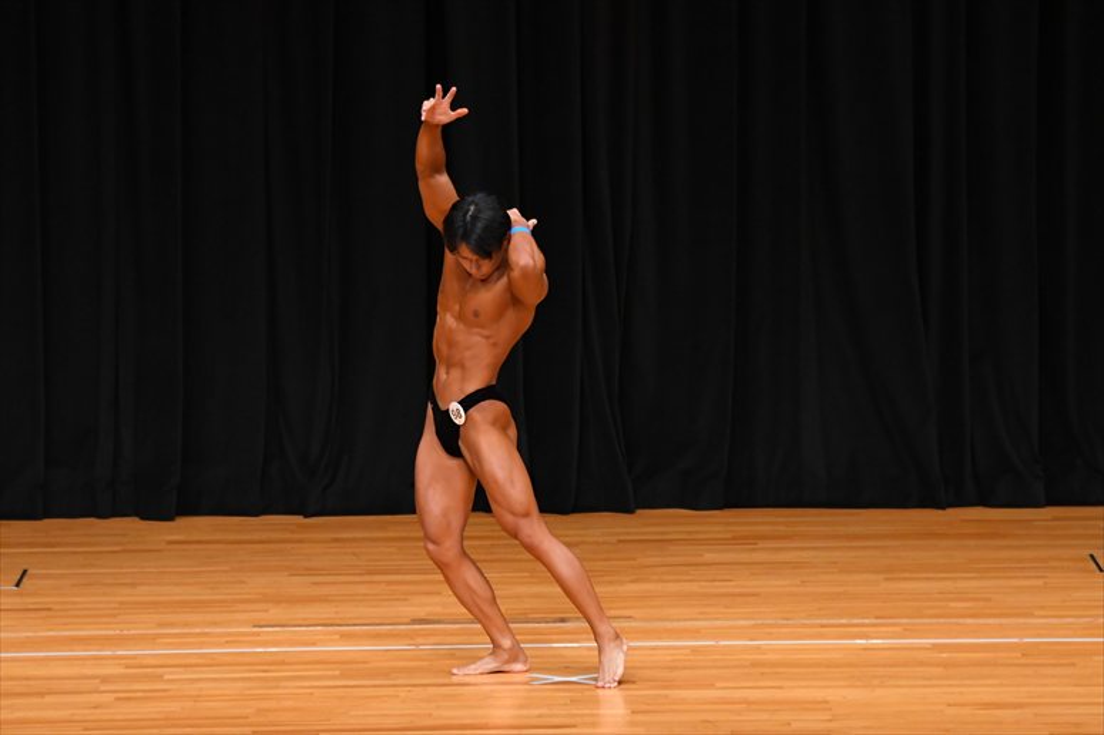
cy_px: 368
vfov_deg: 6.1
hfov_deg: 9.2
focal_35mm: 225
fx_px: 6897
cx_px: 552
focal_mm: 150
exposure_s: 1/400
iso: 3200
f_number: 5.6
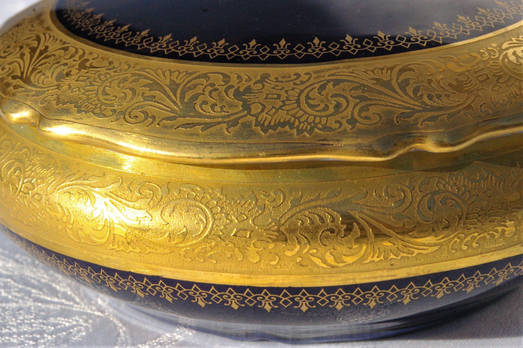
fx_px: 566
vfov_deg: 34.2
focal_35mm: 39
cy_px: 174
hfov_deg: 49.6
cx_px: 262
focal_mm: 26
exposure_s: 1/1000
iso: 1600
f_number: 11
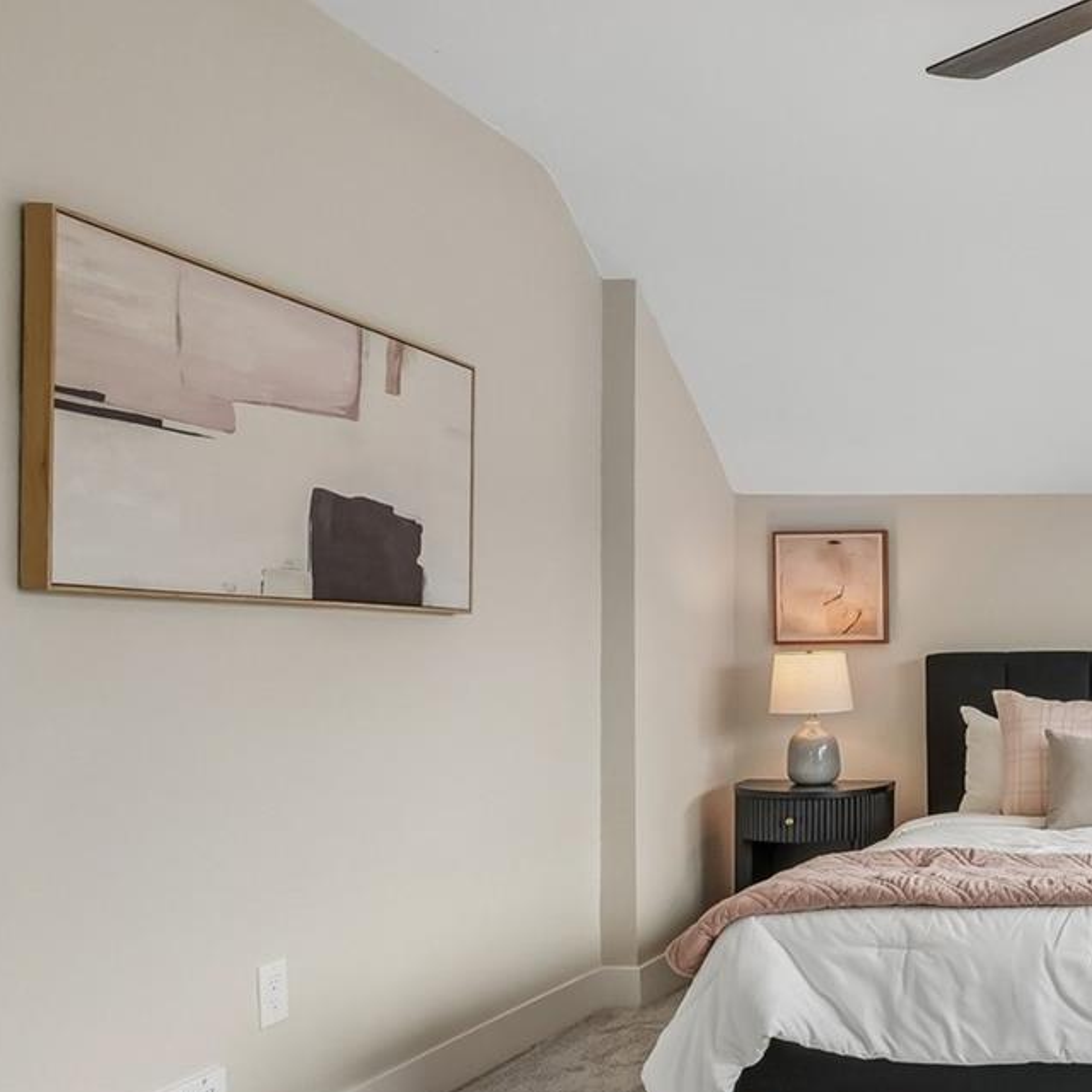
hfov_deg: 37.9
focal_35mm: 35
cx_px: 1244
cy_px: 662
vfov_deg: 46.8
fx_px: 1251
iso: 100
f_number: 8
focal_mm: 11
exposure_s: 1/30
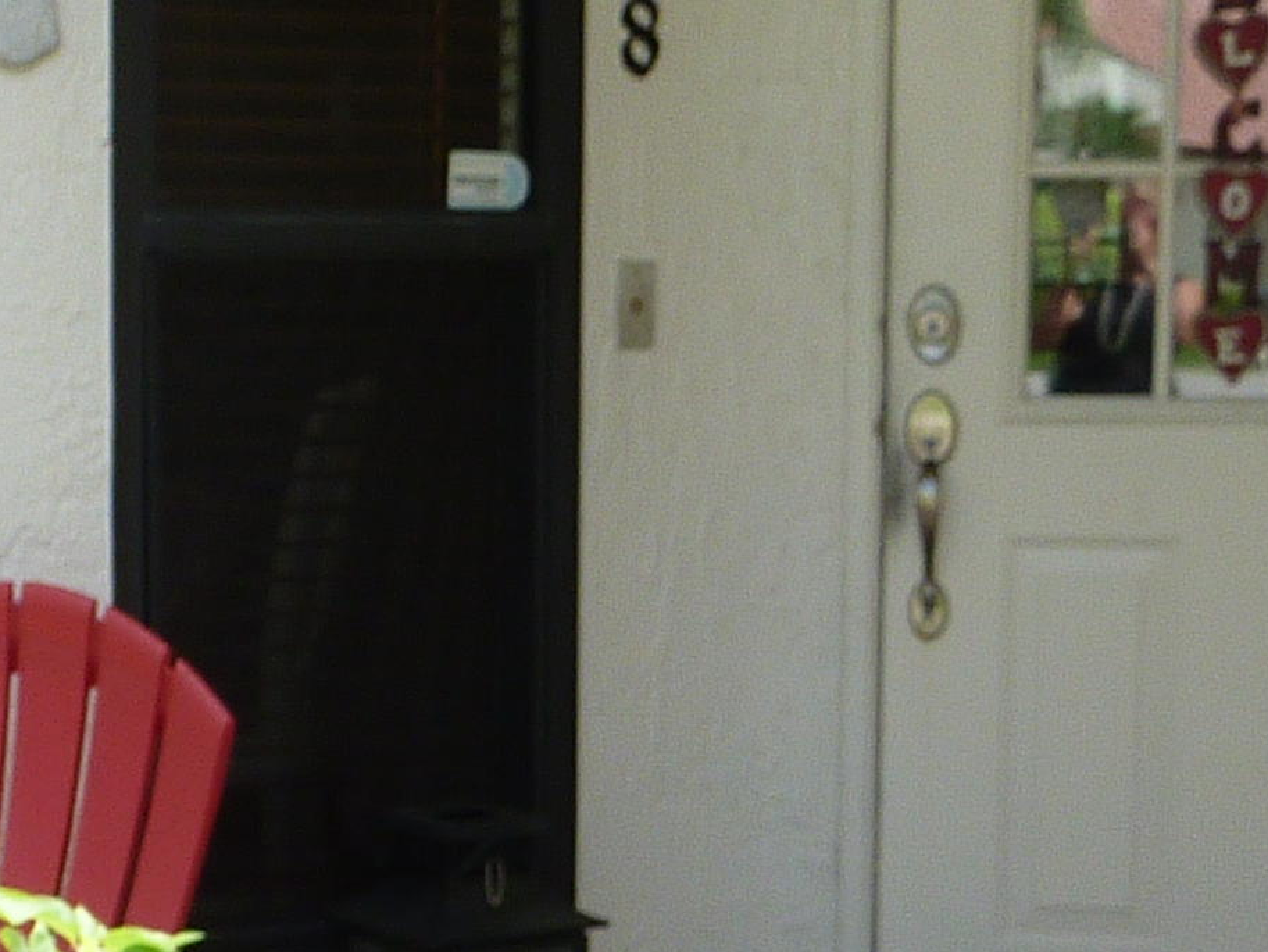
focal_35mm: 115
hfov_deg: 17.0
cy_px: 867
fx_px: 4213
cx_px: 328
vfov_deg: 12.8
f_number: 4
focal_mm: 4.7
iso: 80
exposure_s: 1/250
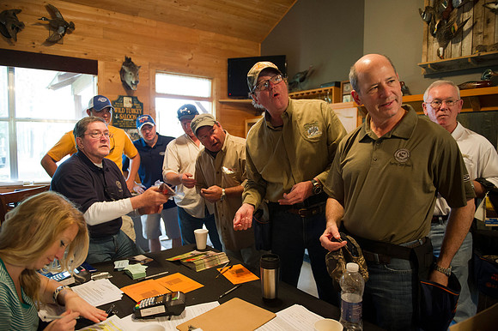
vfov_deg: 53.1
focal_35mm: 24
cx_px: 249
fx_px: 332
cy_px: 166
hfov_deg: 73.8
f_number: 2.8
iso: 3200
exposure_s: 1/60
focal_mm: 24
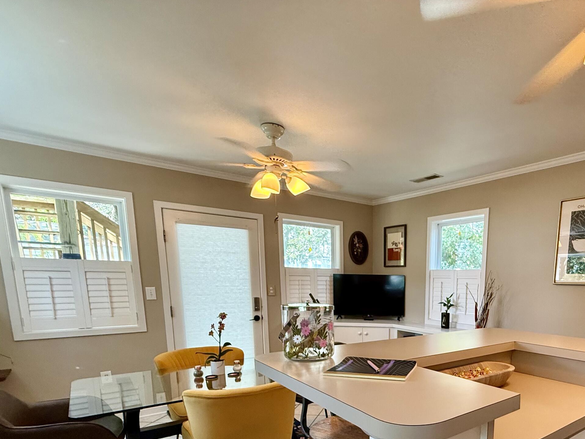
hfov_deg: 73.0
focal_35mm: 22
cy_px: 342
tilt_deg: -8.4
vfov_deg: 57.2
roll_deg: +0.1
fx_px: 372
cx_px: 410
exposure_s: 1/120
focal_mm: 2.22
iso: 250
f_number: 2.2
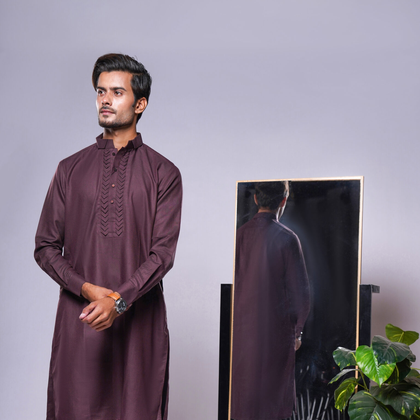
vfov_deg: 24.0
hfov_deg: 24.3
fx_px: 975
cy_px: 324
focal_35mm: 71
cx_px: 227
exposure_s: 1/160
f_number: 4.5
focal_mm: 50
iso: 250
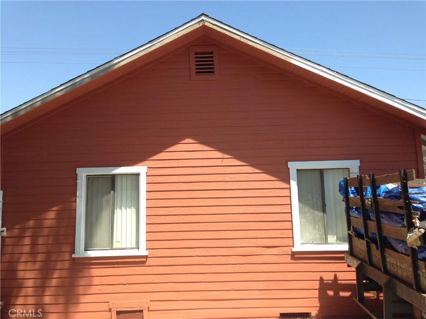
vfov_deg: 42.9
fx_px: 406
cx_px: 213
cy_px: 160
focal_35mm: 33
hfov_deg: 55.4
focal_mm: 4.12
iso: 50
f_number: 2.4
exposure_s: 1/733
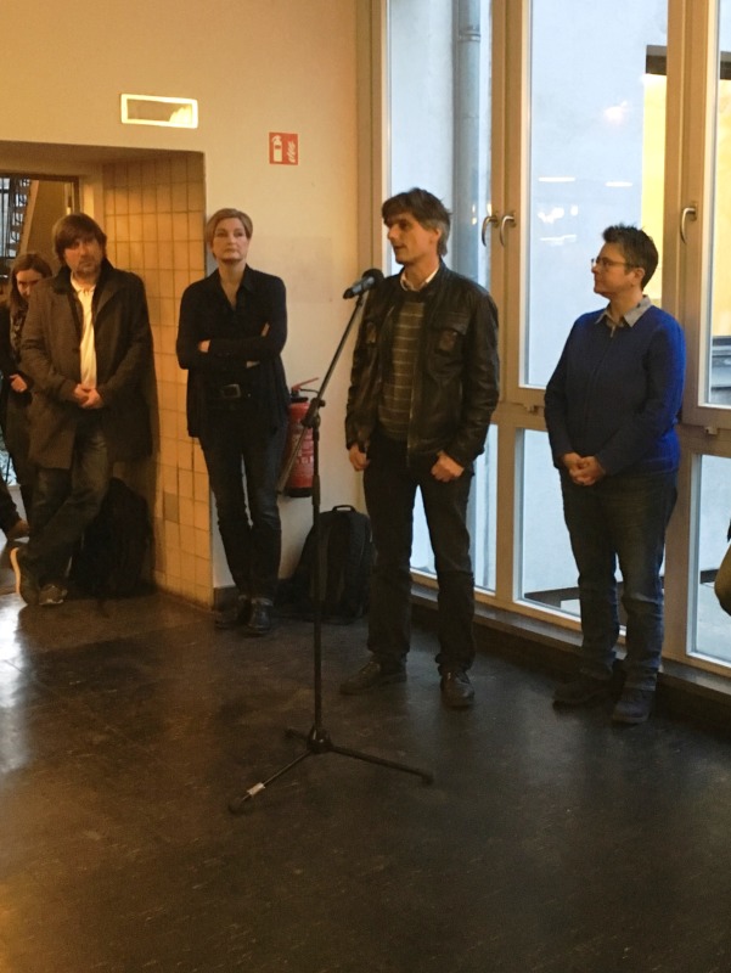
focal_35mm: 29
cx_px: 366
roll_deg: +0.2
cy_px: 486
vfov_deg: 61.6
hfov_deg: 48.3
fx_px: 816
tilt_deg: -6.7
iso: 250
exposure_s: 1/17
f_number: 2.2
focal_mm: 4.15
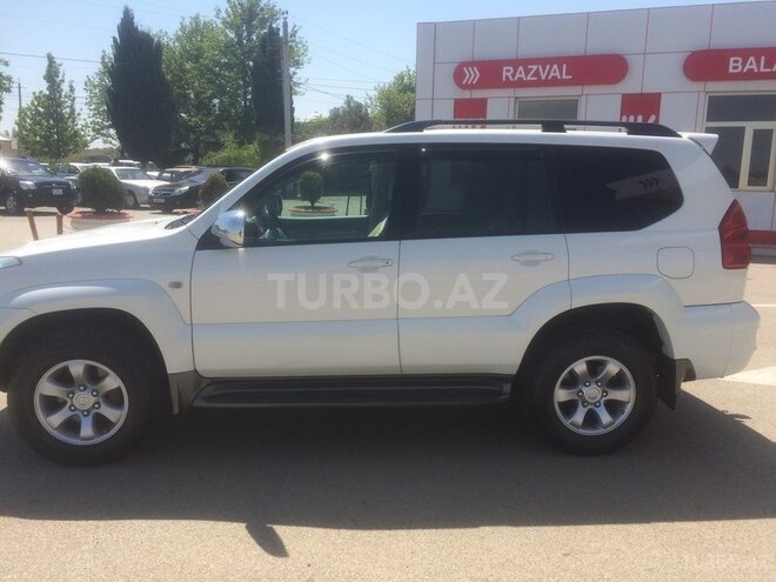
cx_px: 388
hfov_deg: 61.7
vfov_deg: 48.2
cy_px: 291
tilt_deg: -11.0
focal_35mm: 29
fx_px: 650
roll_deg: -1.0
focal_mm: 4.15
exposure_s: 1/1866
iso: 32
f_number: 2.2
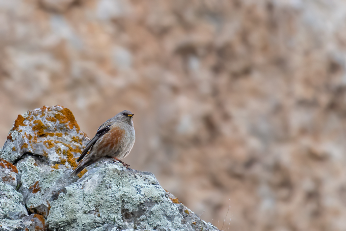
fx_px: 7208
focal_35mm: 750
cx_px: 173
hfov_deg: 2.7
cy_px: 116
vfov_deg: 1.8
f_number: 6.3
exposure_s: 1/640
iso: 1000
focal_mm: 500
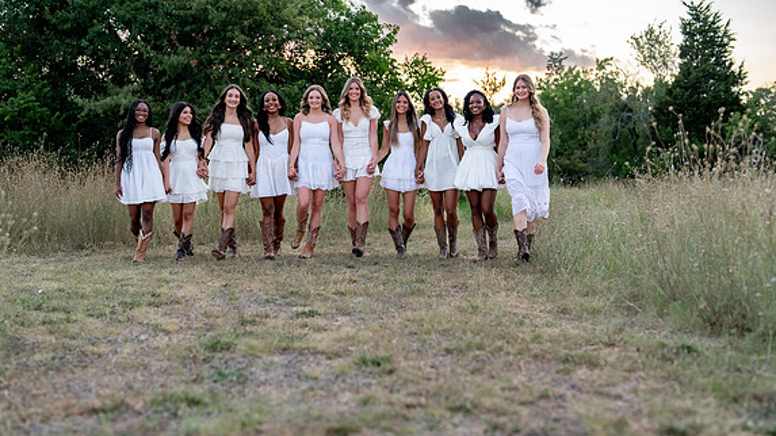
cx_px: 385
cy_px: 175
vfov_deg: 22.6
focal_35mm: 53
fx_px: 1090
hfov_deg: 39.2
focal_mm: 50
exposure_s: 1/1000
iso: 1600
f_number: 2.2
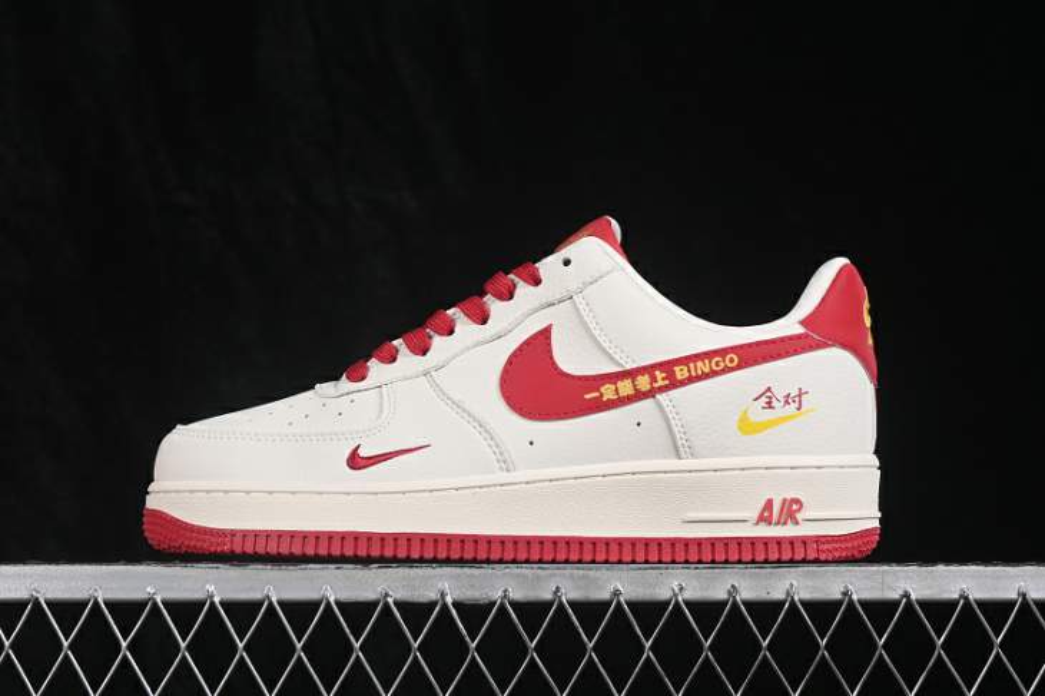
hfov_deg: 27.0
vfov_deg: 18.2
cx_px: 522
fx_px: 2176
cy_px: 348
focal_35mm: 75
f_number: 8
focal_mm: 50
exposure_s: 1/80
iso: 160
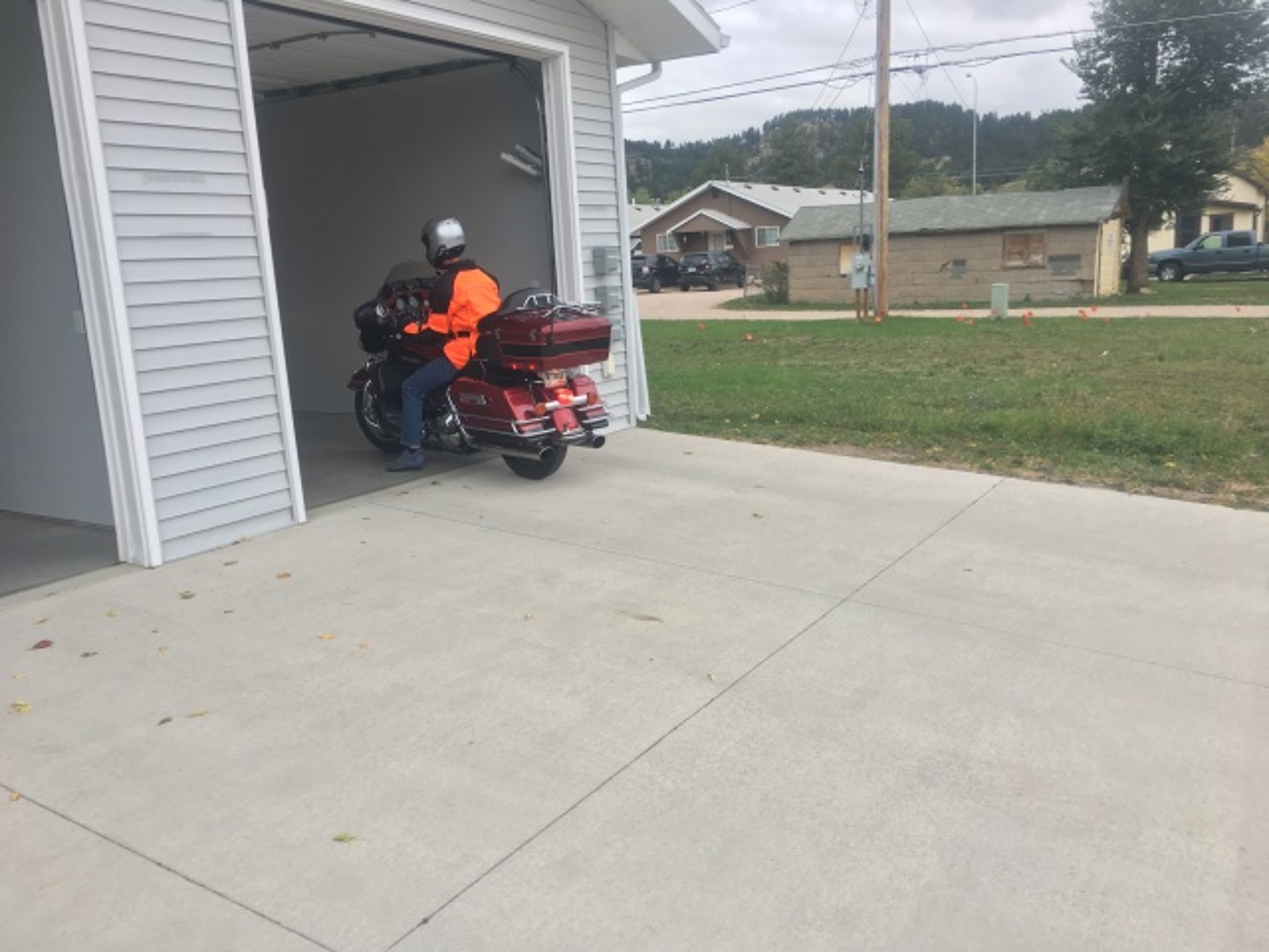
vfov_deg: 48.2
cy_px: 476
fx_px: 1063
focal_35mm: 29
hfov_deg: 61.7
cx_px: 634
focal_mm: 4.15
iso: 25
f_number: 2.2
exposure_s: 1/126
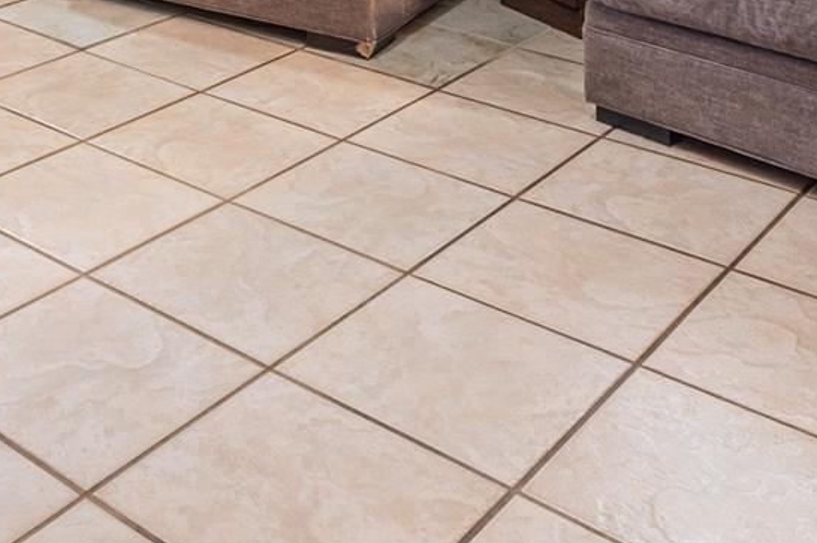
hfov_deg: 31.8
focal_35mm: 60
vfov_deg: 18.4
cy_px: -392
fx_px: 1360
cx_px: 79
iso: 100
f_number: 9
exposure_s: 1/1.67
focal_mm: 16
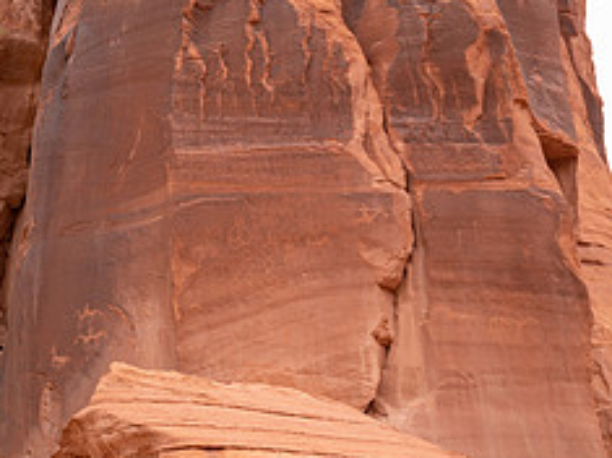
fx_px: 831
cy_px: 286
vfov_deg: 30.7
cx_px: 267
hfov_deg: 40.4
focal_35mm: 47
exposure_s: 1/500
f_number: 4
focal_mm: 25.5
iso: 400
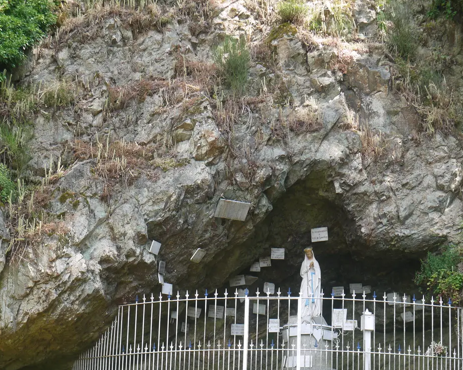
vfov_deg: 18.9
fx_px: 1110
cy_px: 224
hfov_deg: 23.5
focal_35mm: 81
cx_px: 285
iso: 160
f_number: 5.6
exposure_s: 1/100
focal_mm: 30
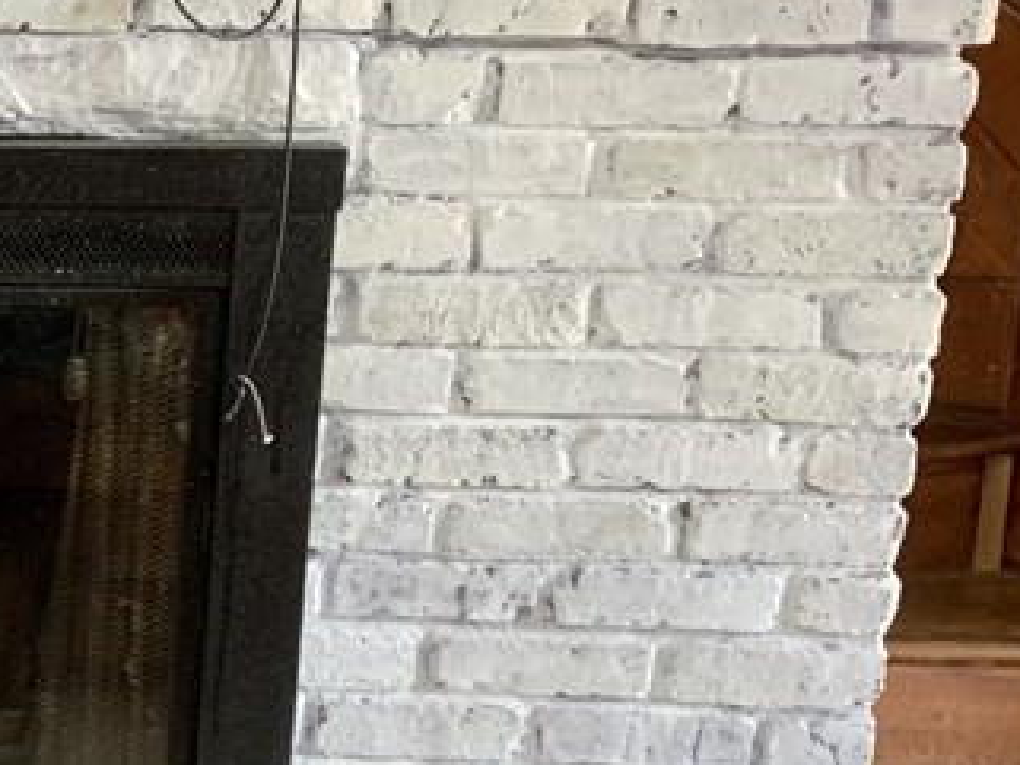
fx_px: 2447
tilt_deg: -12.8
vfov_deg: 17.7
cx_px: -365
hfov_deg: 21.0
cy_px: 502
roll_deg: -1.3
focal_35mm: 83
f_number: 1.8
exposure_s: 1/60
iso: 250
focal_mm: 4.25
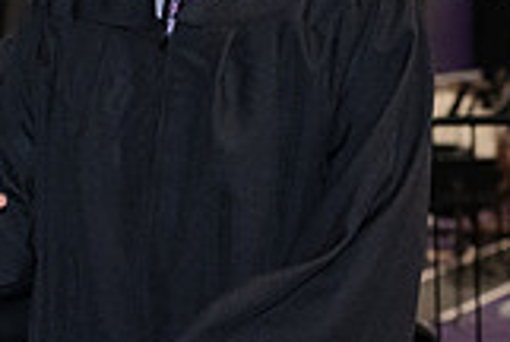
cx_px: -124
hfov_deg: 8.1
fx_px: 3577
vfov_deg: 5.5
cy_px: 40
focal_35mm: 252
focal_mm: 70
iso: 2500
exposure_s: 1/200
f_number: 5
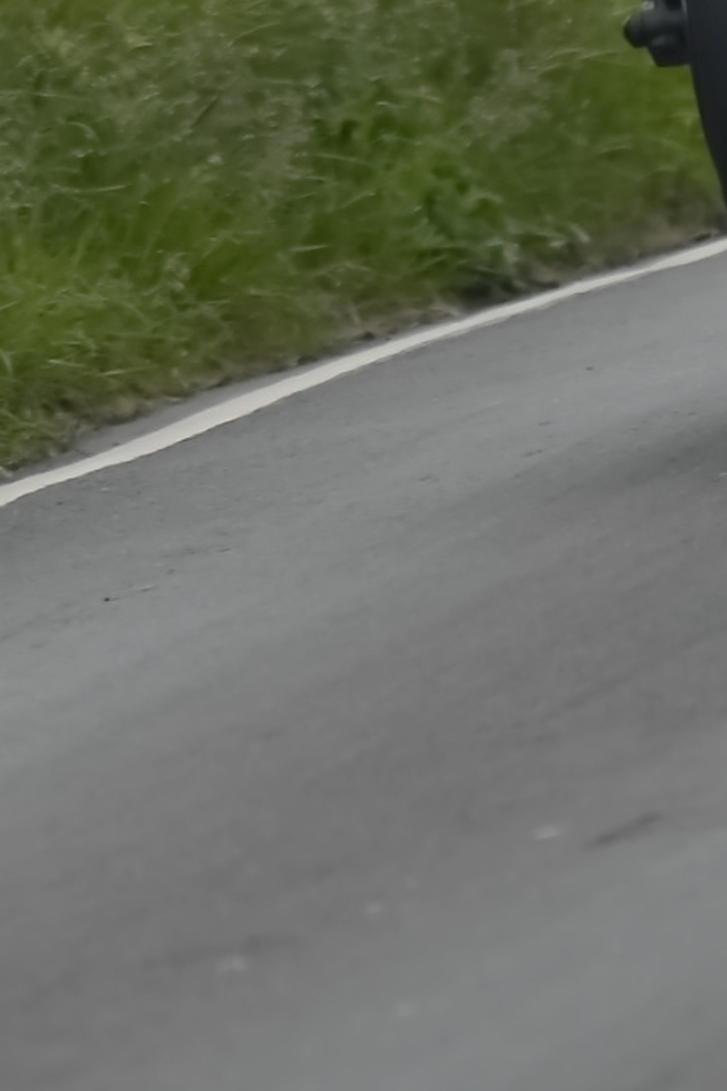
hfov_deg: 1.0
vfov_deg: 1.5
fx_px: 42042
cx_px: 735
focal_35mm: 1388
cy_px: 138
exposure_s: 1/1250
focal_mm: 300
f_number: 4.5
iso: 360
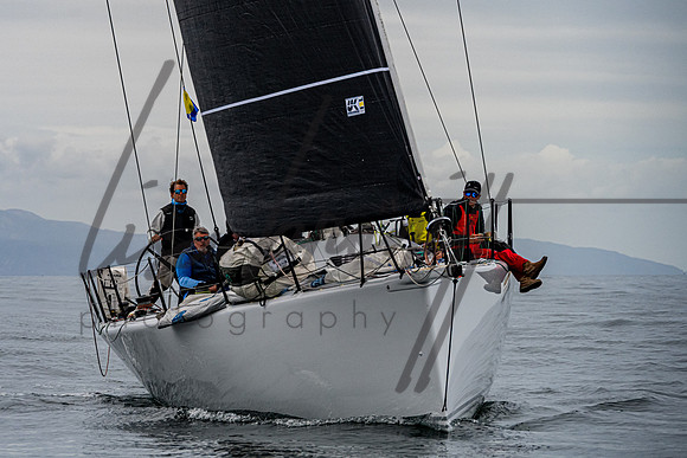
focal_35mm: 273
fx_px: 5208
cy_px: 172
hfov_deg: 7.5
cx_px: 228
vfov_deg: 5.0
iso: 800
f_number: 8
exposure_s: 1/2500
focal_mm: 200
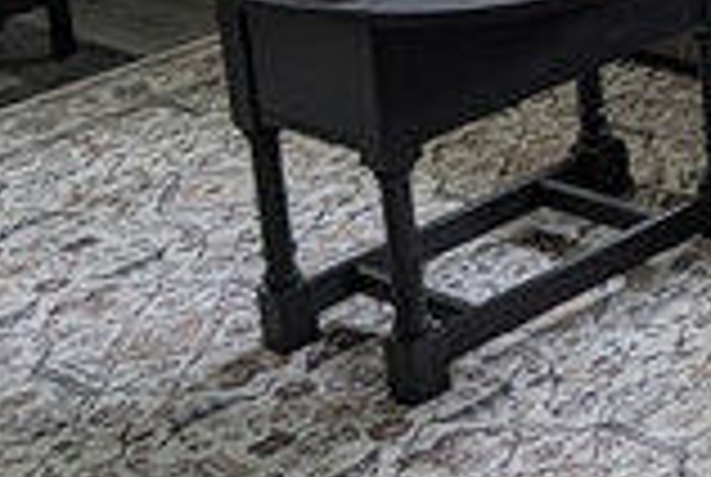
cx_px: 1215
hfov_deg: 15.0
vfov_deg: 10.5
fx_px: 2394
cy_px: -450
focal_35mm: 121
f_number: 1.7
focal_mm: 4.53
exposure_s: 1/133
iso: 41
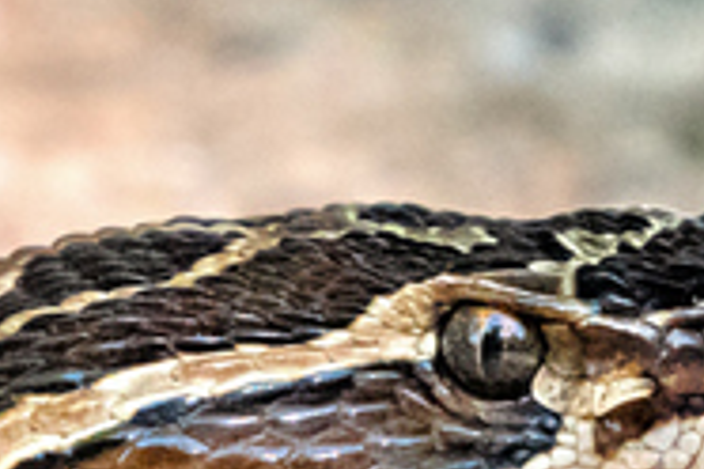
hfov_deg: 1.2
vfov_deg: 0.8
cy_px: 431
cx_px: 291
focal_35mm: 1773
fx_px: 34669
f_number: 8
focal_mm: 400
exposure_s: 1/1000
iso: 1600
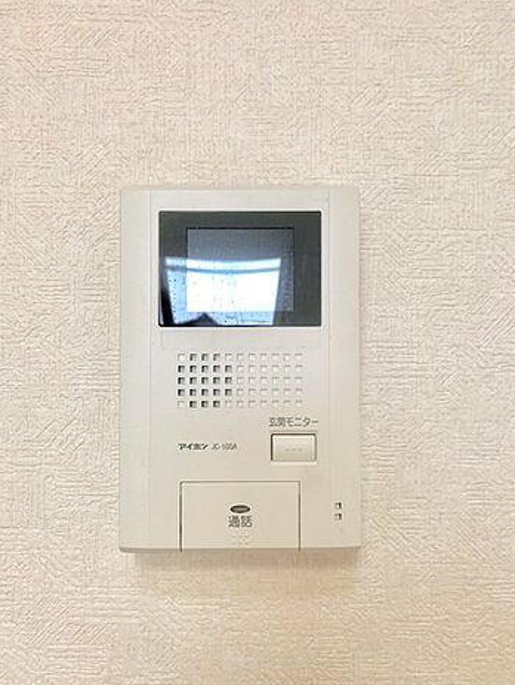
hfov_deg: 48.3
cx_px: 253
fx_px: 574
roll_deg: +0.4
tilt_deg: +0.5
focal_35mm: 29
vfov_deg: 61.6
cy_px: 348
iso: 25
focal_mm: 3.99
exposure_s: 1/100
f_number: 1.8
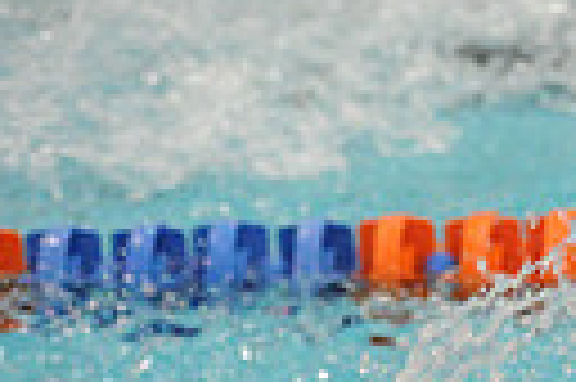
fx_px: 5066
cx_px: 1300
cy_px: 737
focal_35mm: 317
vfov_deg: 4.3
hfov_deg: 6.3
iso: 8000
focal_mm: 70
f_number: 2.8
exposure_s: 1/640
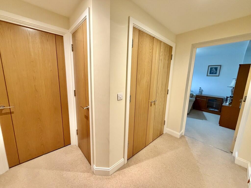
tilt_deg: -9.6
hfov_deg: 102.1
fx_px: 102
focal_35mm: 14
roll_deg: -1.8
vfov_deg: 85.7
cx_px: 126
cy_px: 94
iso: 500
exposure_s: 1/50
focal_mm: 2.22
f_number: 2.2
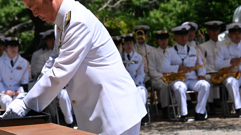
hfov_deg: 11.8
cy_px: 78
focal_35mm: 182
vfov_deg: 6.7
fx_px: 1163
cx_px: 70
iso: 100
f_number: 6.3
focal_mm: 105
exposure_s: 1/500
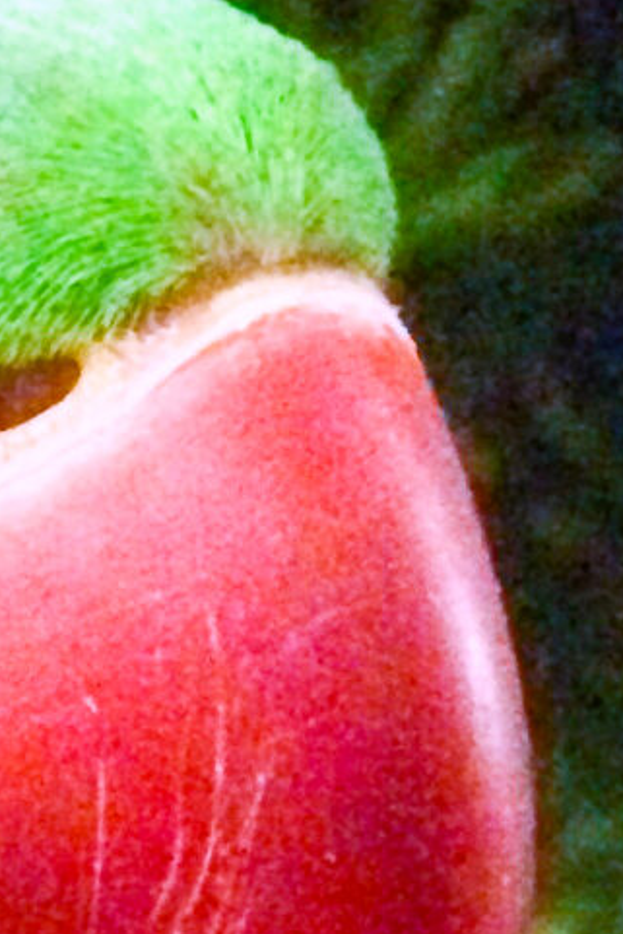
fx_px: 4306
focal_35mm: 166
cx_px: -410
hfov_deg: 8.1
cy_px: 1520
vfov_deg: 11.7
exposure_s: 1/15
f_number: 2.2
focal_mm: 4.12
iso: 1000
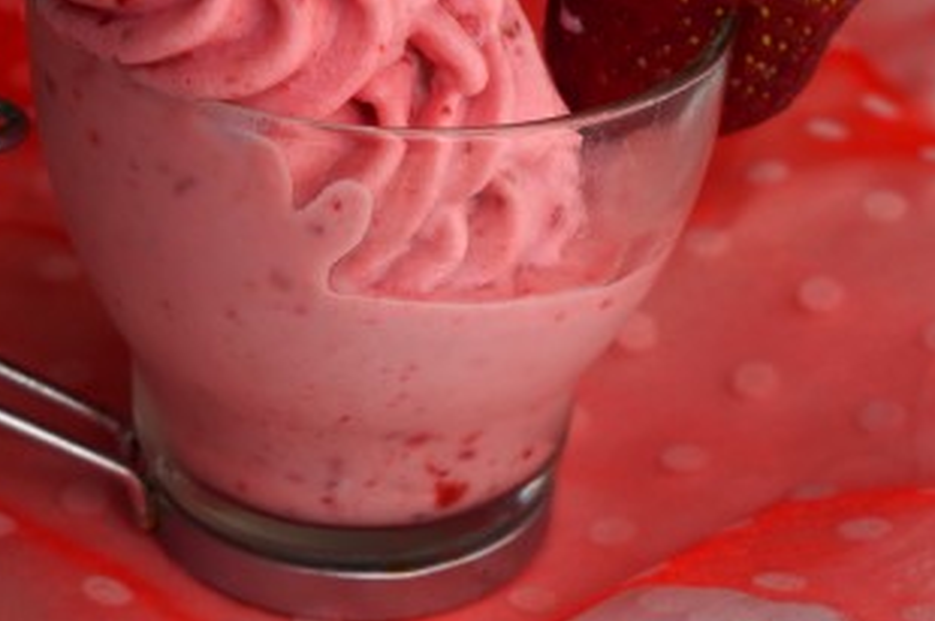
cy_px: 262
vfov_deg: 14.7
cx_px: 327
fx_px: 2413
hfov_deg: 21.9
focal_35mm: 93
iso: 100
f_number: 6.3
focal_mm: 32
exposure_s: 1/125
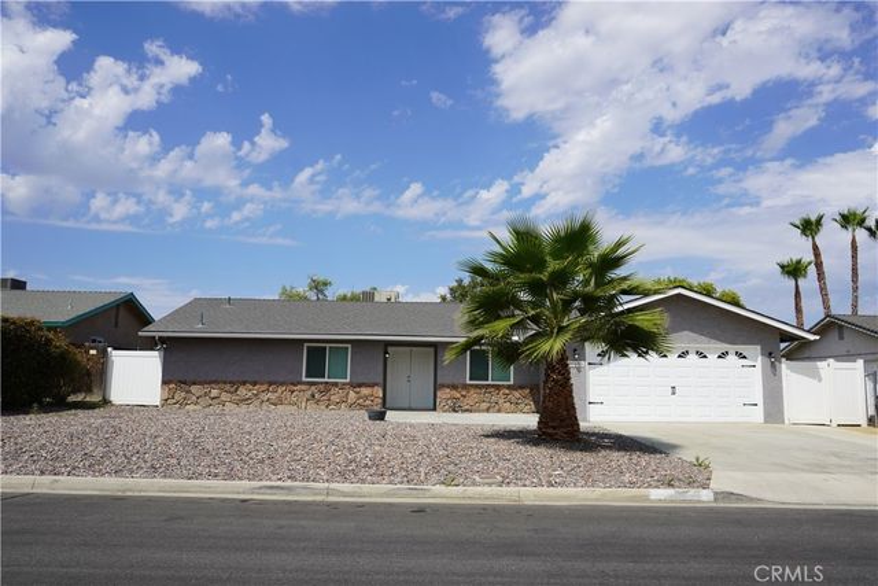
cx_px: 439
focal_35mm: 28
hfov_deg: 64.5
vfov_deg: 45.7
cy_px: 293
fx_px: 695
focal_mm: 19
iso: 100
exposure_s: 1/250
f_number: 10
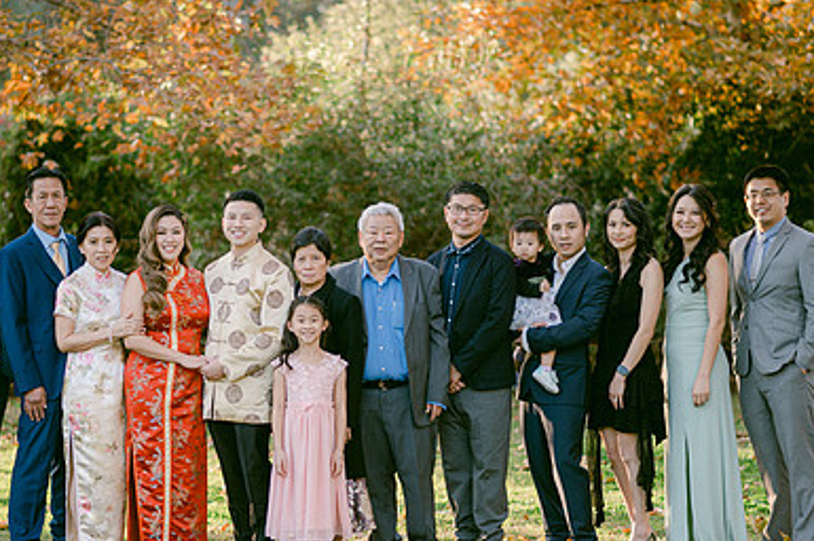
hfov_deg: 16.0
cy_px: 302
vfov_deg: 10.7
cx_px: 281
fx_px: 2892
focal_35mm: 128
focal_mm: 85
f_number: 2
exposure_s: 1/500
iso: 200
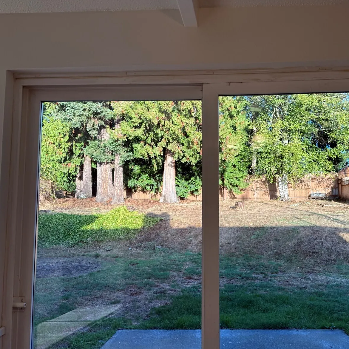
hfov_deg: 54.7
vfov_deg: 55.6
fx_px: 331
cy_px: 178
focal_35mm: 29
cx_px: 228
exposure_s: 1/459
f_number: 1.78
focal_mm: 6.76
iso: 80
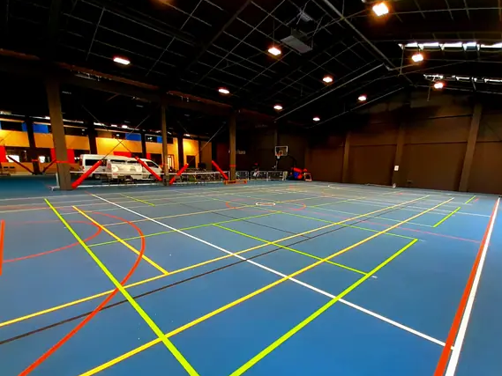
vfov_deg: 77.3
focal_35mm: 16
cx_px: 266
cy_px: 223
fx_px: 232
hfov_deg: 94.4
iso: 250
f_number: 2.2
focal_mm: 1.13
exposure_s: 1/50
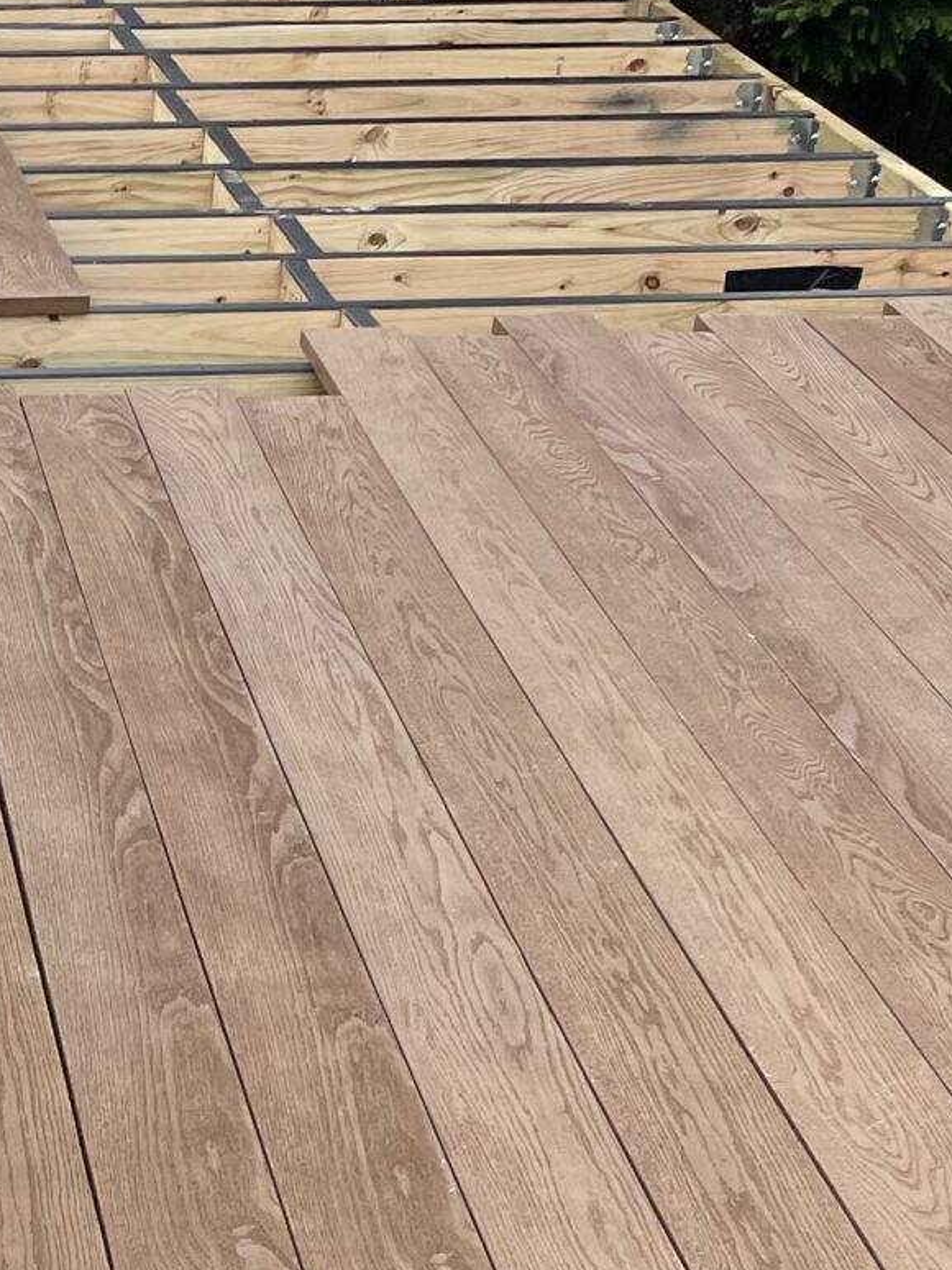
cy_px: 1262
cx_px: -353
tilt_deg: -33.3
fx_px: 3155
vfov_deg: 22.0
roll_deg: +1.6
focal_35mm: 86
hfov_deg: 16.1
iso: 32
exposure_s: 1/2451
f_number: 1.6
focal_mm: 4.2
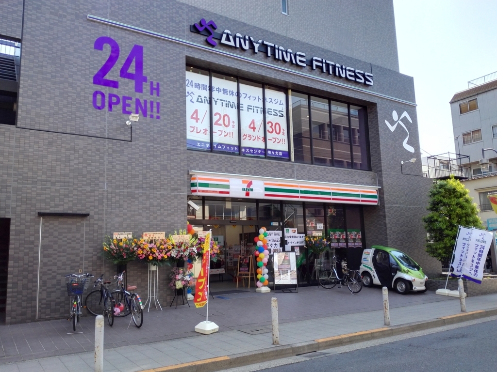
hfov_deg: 61.7
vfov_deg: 48.2
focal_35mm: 29
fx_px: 416
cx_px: 248
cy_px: 186
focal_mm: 3.8
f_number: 2
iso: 80
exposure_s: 1/606
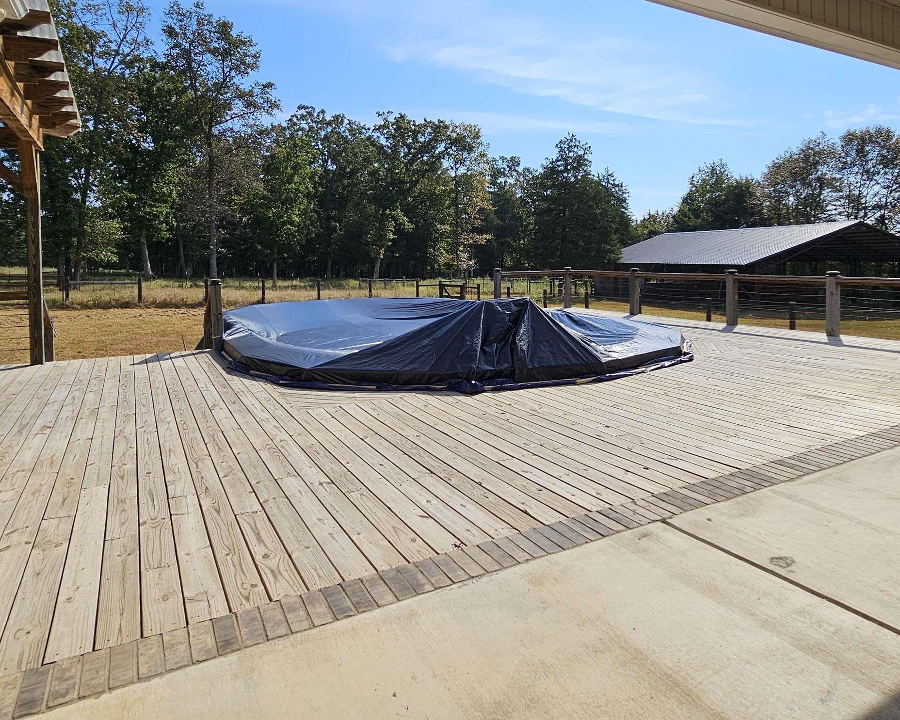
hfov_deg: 77.6
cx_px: 464
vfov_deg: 64.7
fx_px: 559
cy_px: 275
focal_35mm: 21
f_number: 2.2
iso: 50
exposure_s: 1/3956
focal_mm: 2.2
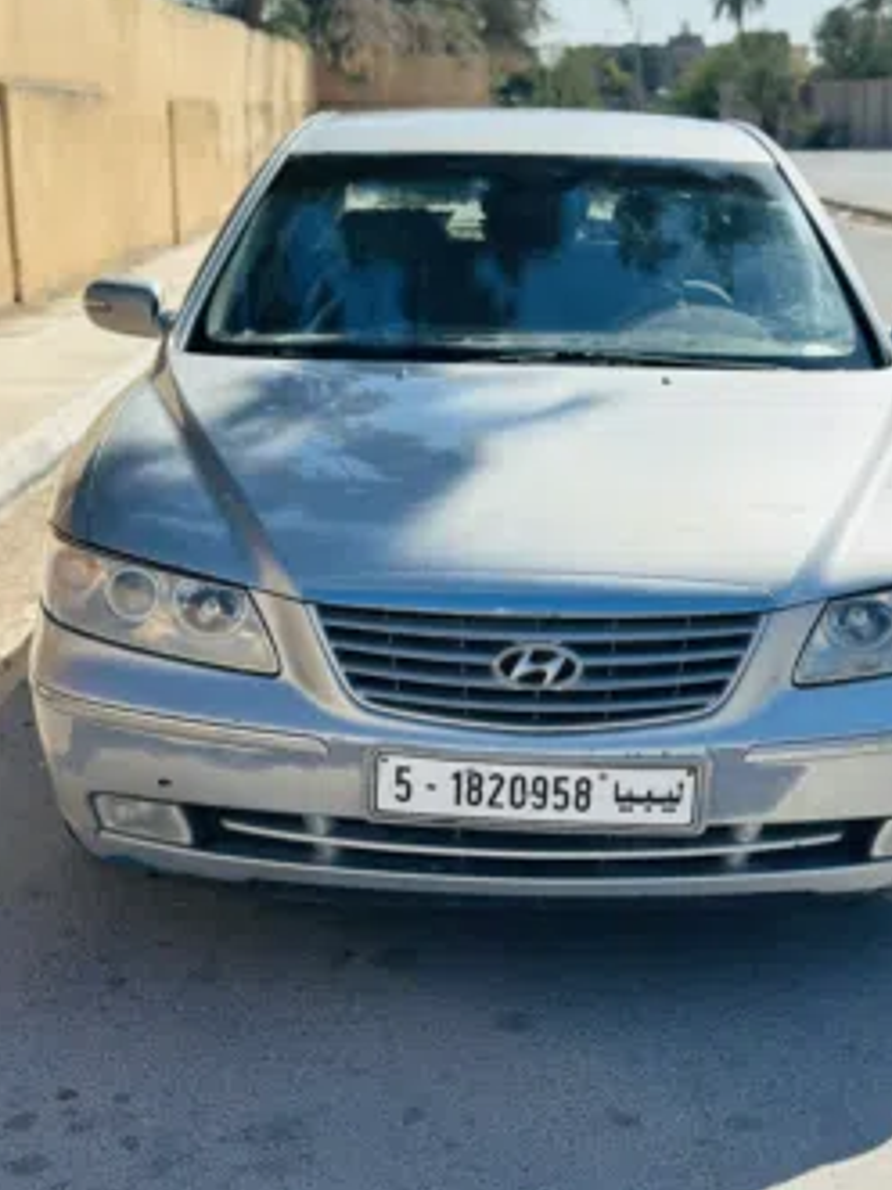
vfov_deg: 33.2
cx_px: 496
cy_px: 618
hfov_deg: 25.2
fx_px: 1994
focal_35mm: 58
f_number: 1.78
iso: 100
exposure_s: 1/5000
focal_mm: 6.86
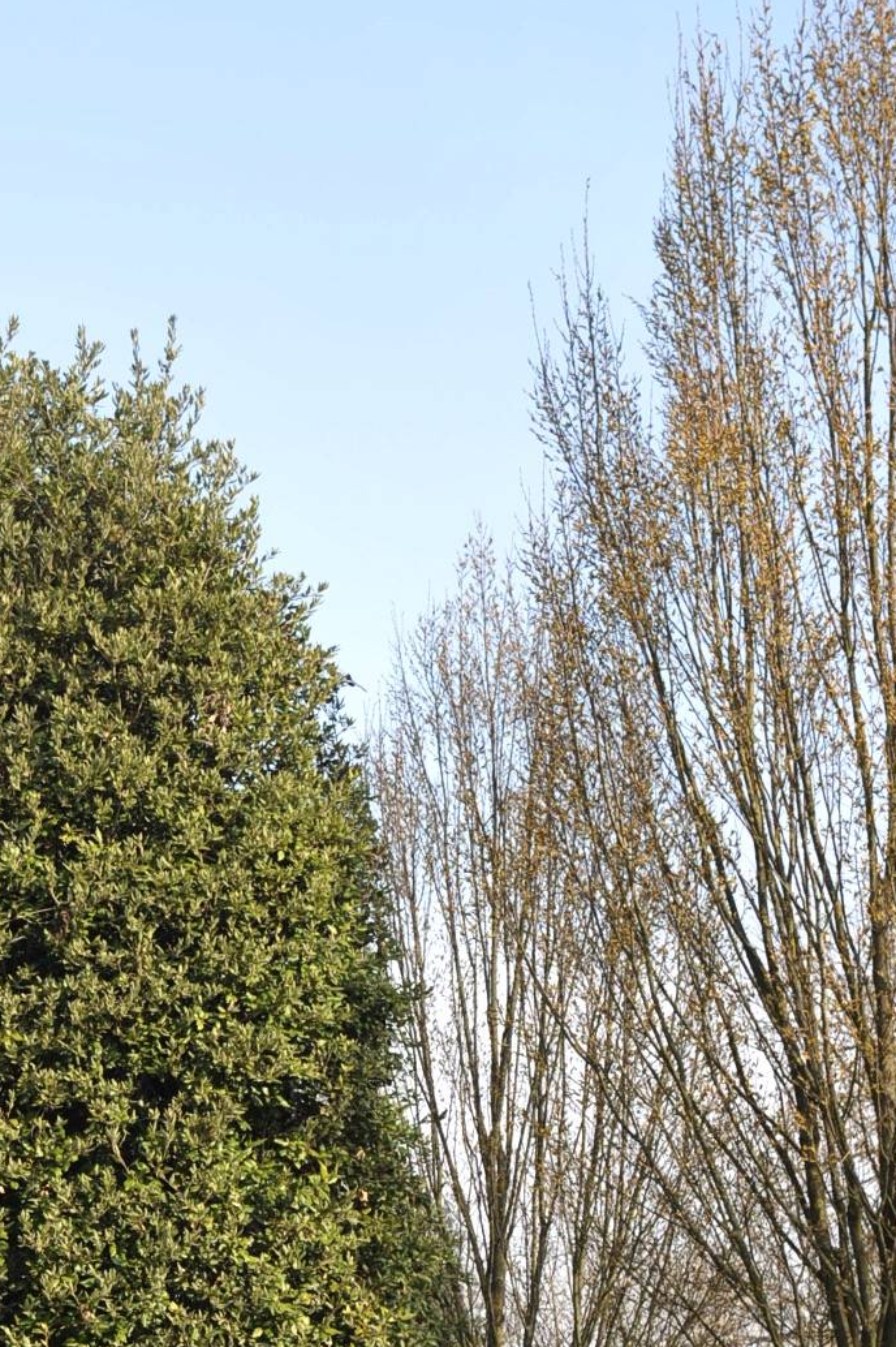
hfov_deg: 9.4
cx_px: -9
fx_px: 5383
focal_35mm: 144
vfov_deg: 14.1
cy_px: 1318
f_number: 7.1
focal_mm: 70
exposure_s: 1/200
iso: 200
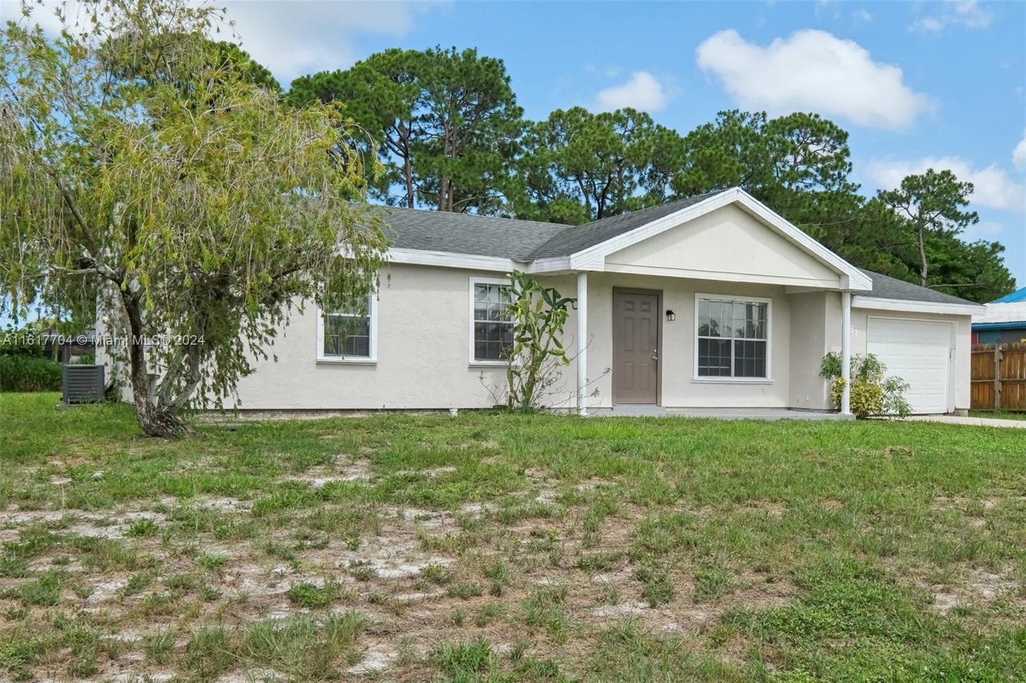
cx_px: 513
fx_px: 855
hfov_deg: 61.9
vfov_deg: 43.6
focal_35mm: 30
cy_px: 342
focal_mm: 20
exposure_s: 1/3000
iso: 1600
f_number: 8
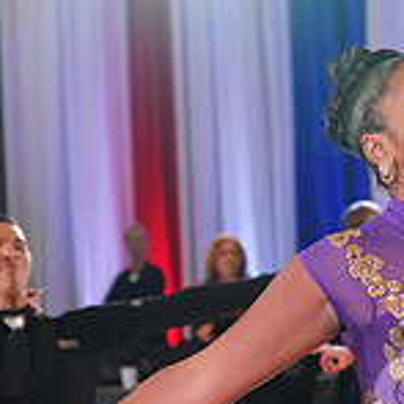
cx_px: 651
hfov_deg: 6.3
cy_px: 397
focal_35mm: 275
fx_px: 3631
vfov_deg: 6.3
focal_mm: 82
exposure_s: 1/160
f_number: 5
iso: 1600
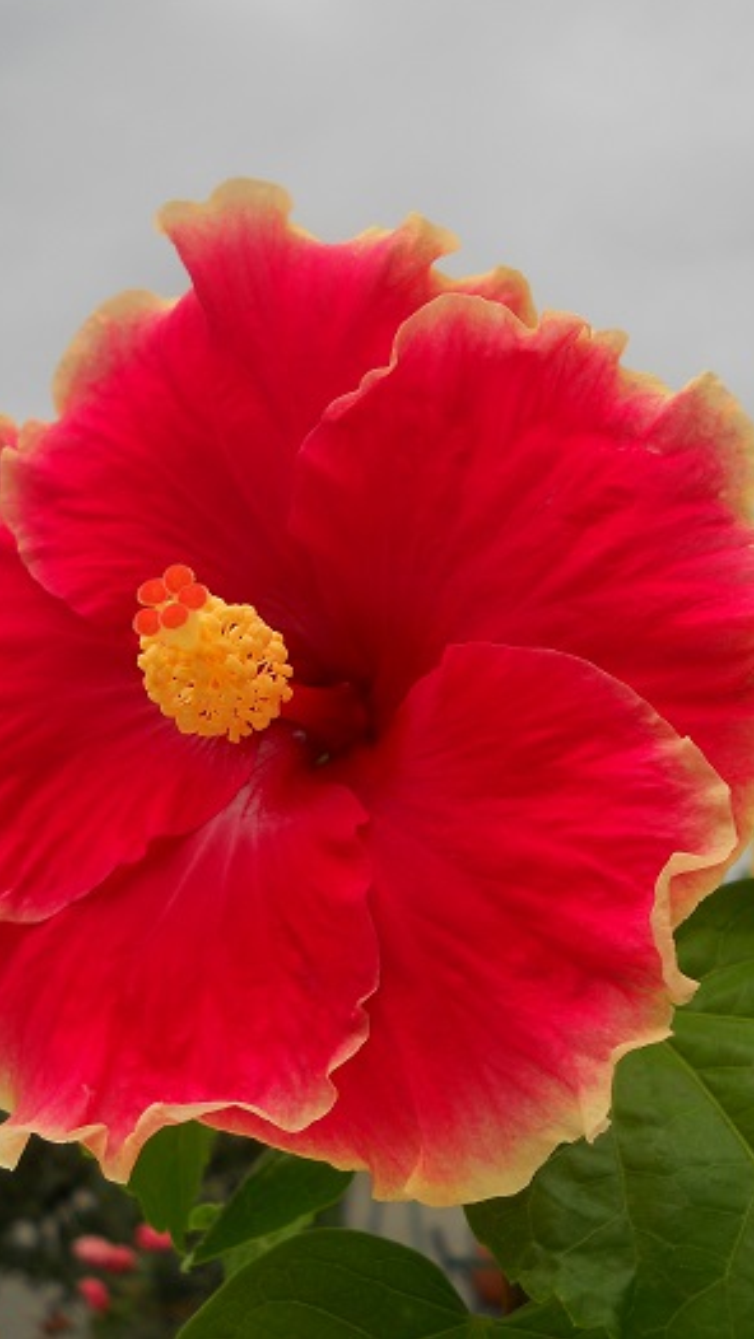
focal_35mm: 53
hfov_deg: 22.6
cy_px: 663
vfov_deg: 39.2
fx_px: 1883
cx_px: 329
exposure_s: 1/200
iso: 80
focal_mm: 7.88
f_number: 3.3
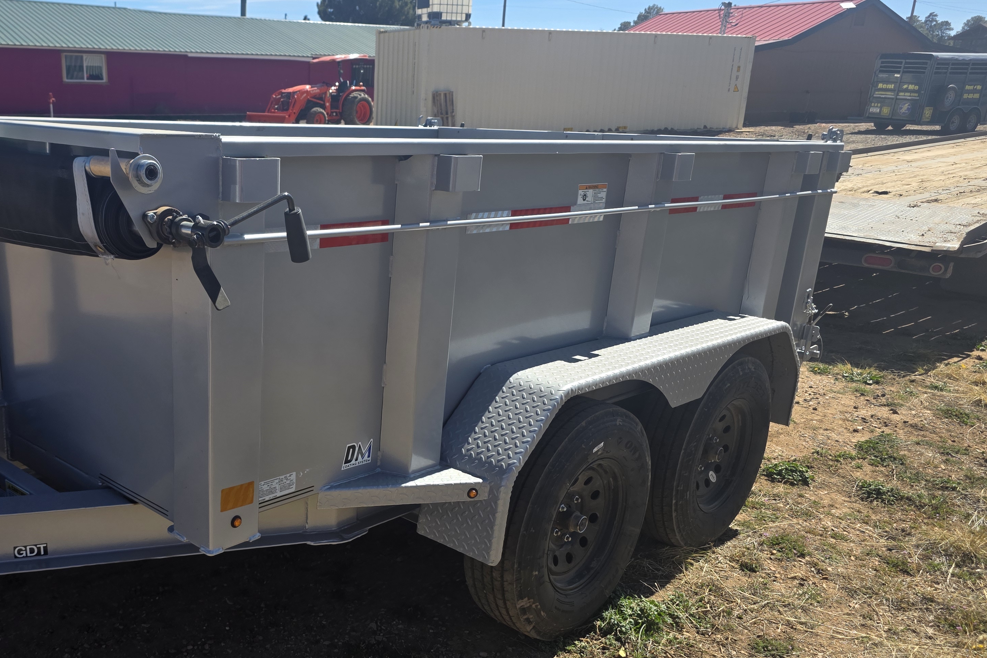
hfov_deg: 55.8
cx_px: 313
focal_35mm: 33
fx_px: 905
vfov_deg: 39.8
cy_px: 386
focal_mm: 6.3
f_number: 1.7
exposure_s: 1/3550
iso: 80
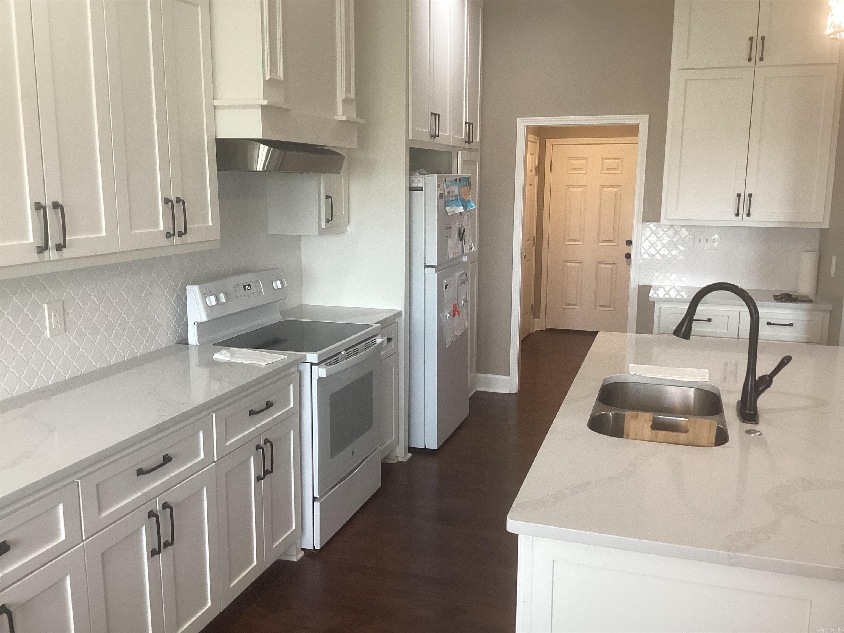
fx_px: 756
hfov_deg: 58.4
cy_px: 316
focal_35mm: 31
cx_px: 422
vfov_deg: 45.4
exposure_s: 1/60
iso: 160
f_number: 2.4
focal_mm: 3.3
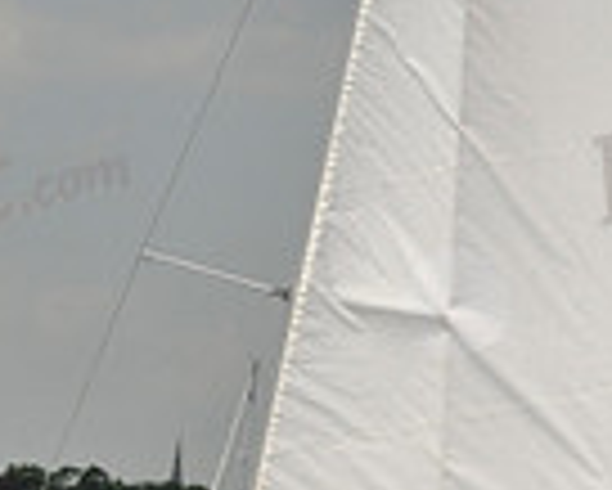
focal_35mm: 838
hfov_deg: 2.3
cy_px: 816
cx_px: 360
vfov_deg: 1.8
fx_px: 15189
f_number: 10
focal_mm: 140
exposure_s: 1/800
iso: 200
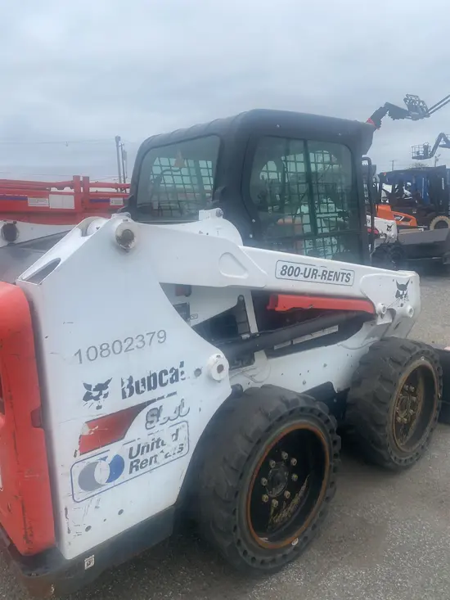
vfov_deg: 67.3
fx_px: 451
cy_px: 300
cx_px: 225
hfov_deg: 53.1
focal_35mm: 26
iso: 32
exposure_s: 1/1961
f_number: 1.8
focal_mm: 4.25
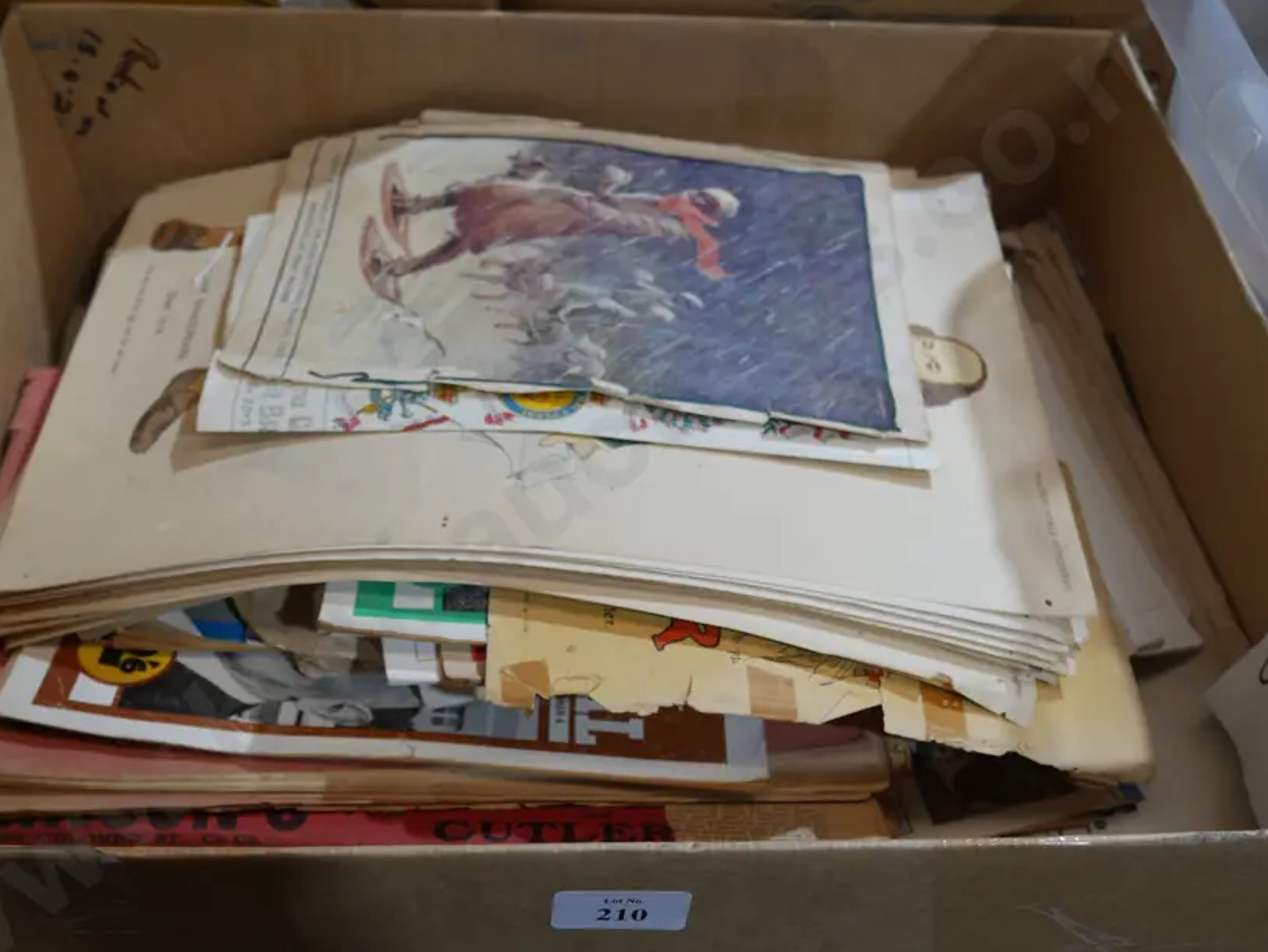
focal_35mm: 40
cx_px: 559
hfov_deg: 46.7
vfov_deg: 36.0
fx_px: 1466
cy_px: 490
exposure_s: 1/100
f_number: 3.6
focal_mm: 16
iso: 200
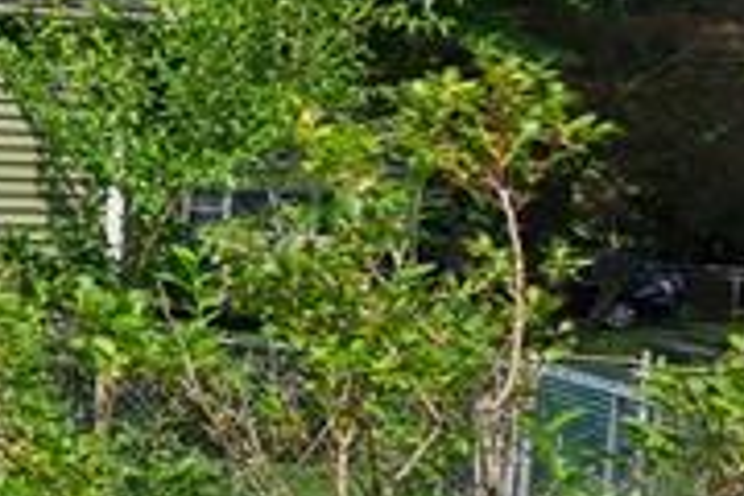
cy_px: 172
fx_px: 1881
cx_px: -1356
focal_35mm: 91
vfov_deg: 15.0
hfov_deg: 12.4
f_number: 9
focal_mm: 16
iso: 250
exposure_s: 1/100
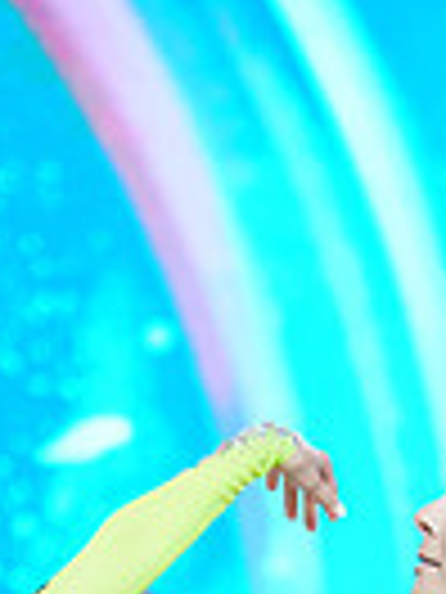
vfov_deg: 3.8
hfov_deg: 2.9
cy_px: 1179
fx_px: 8882
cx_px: 268
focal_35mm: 517
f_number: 2.8
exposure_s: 1/500
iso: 2000
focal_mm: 122
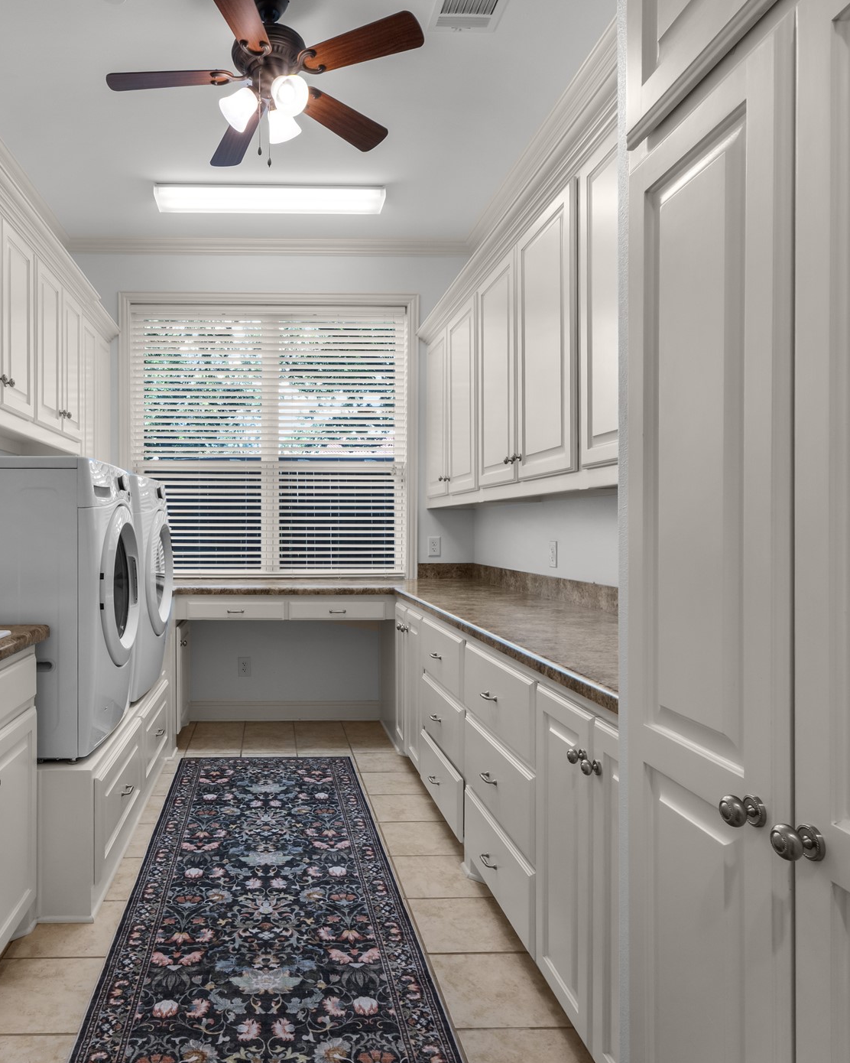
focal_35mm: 22
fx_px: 692
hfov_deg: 61.6
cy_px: 542
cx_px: 284
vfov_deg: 75.0
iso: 200
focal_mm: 10
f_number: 10
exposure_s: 1/4
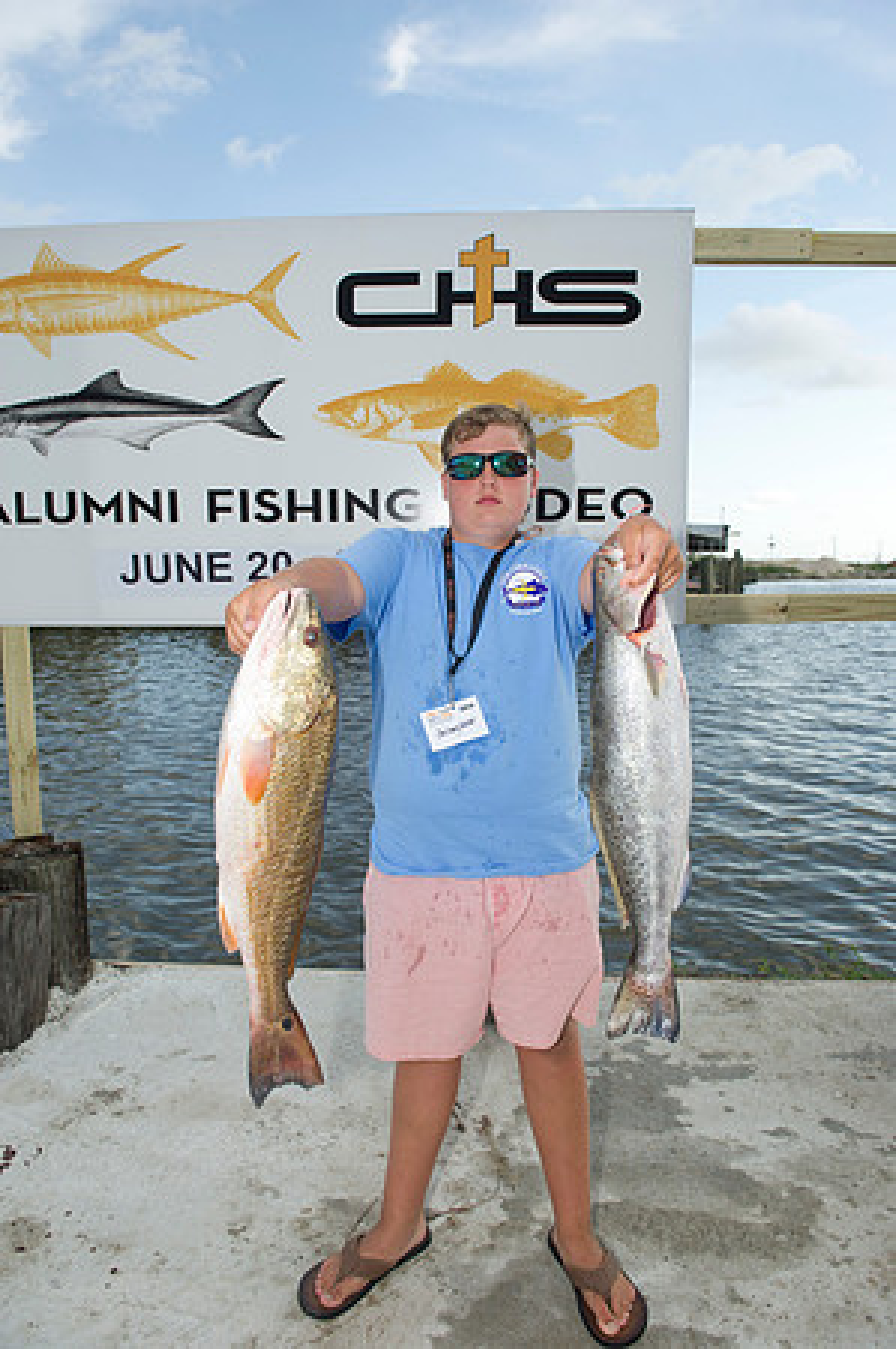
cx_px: 448
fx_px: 898
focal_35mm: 24
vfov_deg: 73.8
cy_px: 674
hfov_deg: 53.0
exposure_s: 1/250
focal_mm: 24
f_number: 6.3
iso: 200
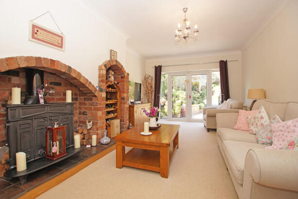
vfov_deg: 73.8
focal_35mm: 16
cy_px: 95
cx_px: 144
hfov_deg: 96.7
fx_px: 133
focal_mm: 10
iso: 200
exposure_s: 1/60
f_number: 3.5
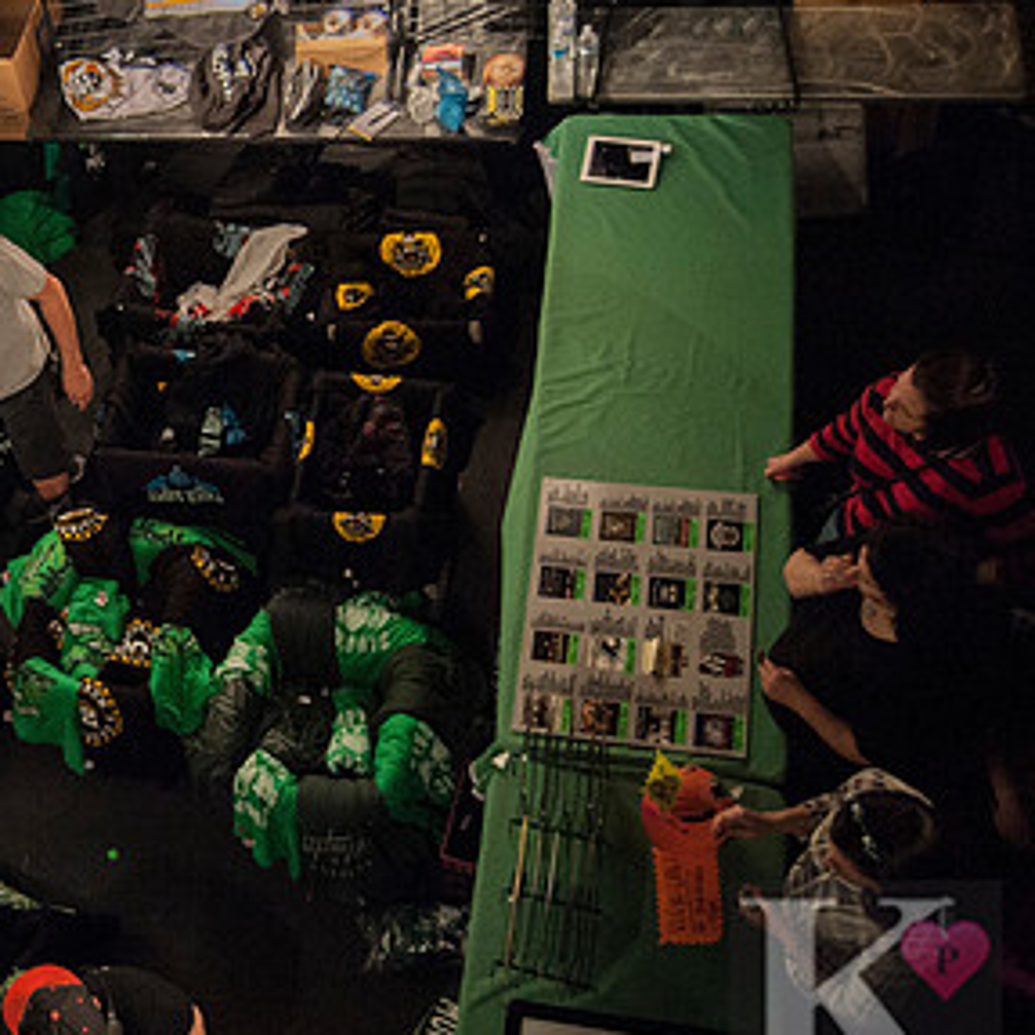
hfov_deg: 32.6
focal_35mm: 48
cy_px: 472
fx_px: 1624
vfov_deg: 35.3
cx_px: 4
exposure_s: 1/160
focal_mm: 28
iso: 1600
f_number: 3.5
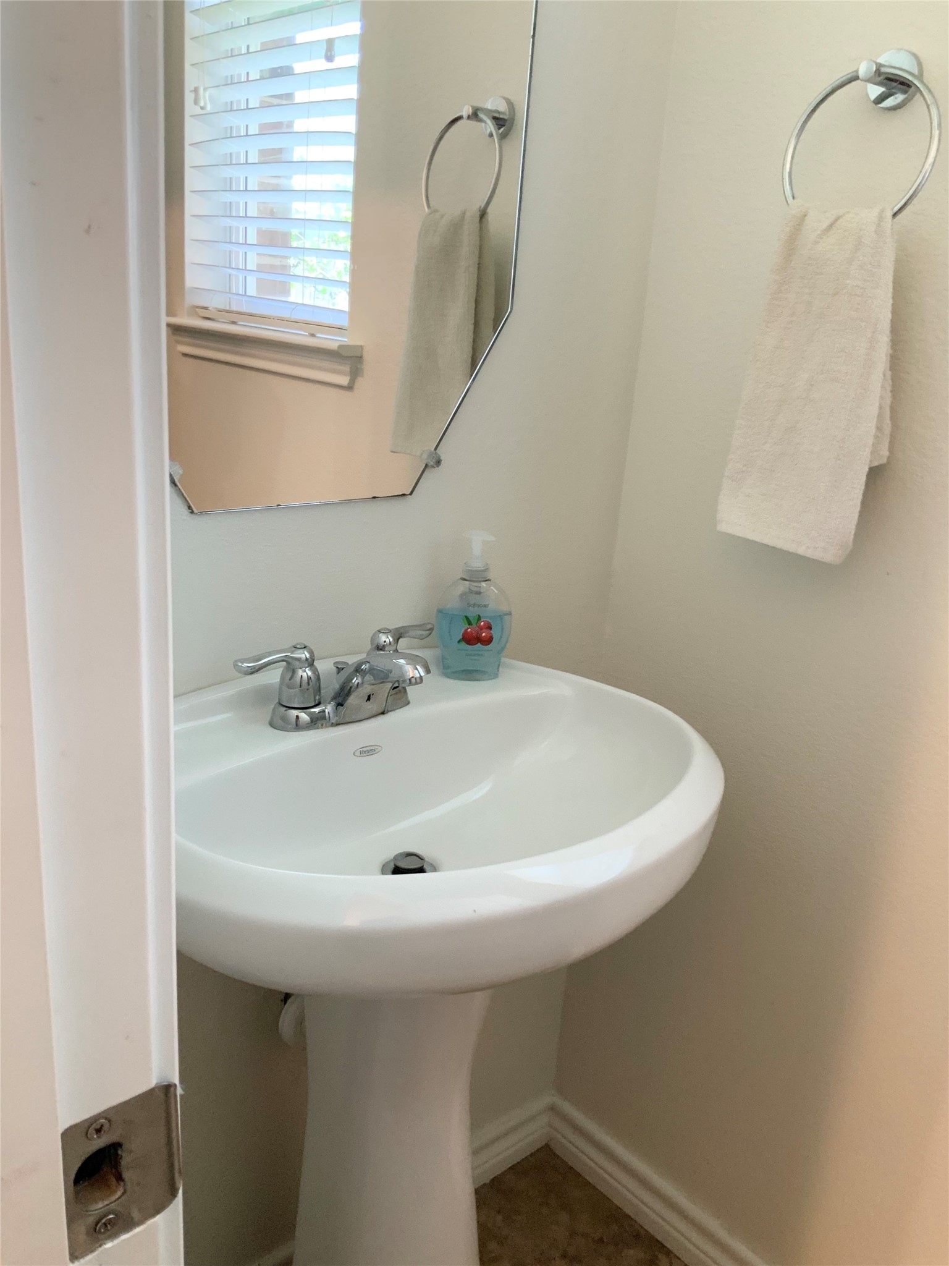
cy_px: 633
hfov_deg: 48.2
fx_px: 1060
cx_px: 474
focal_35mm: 29
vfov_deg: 61.7
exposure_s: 1/60
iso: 160
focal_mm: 3
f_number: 1.8
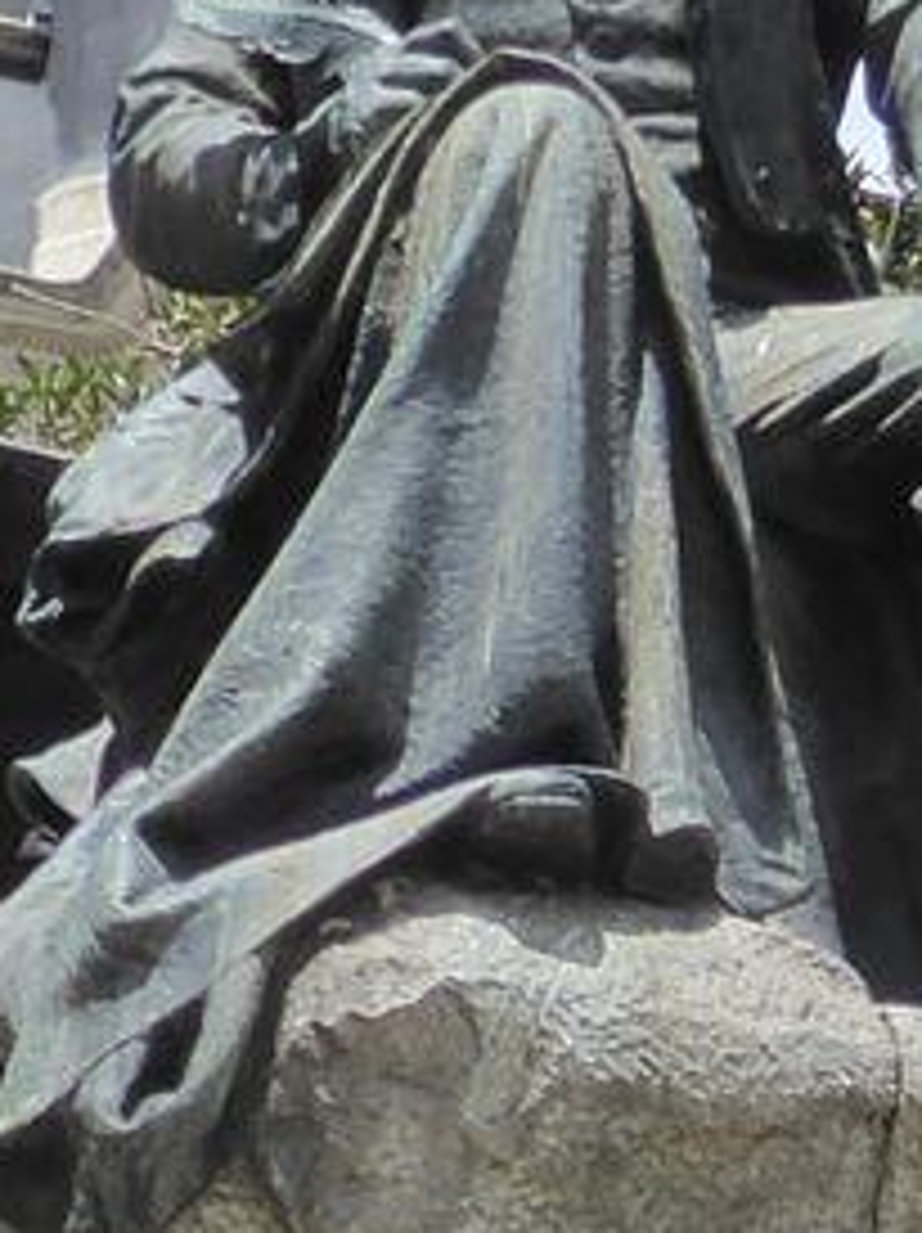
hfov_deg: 6.5
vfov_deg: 8.2
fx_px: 8110
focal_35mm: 228
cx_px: 891
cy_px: 2642
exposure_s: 1/640
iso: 160
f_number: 4
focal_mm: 6.7
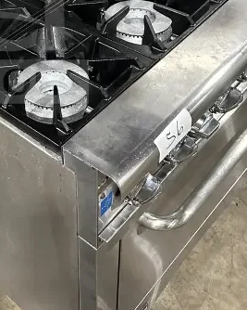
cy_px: 30
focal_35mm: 57
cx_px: -16
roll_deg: +5.5
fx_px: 521
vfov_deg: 31.5
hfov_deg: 25.0
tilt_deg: -34.0
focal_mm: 6.86
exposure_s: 1/60
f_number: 1.78
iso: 500
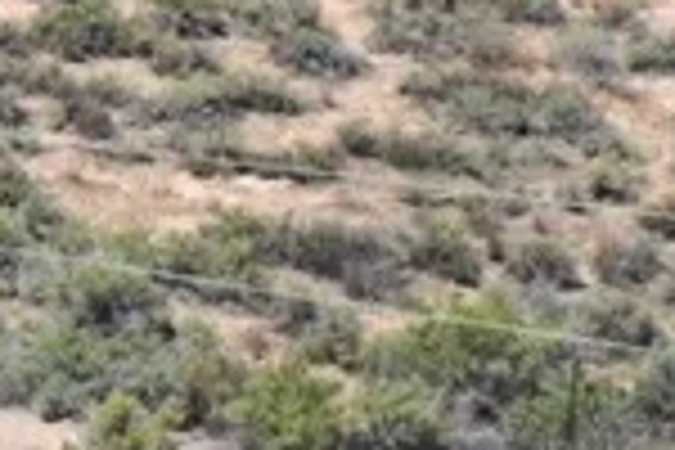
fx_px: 3581
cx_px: -590
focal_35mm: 191
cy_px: -740
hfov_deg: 10.1
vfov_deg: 6.7
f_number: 3.2
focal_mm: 10.26
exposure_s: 1/1600
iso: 100
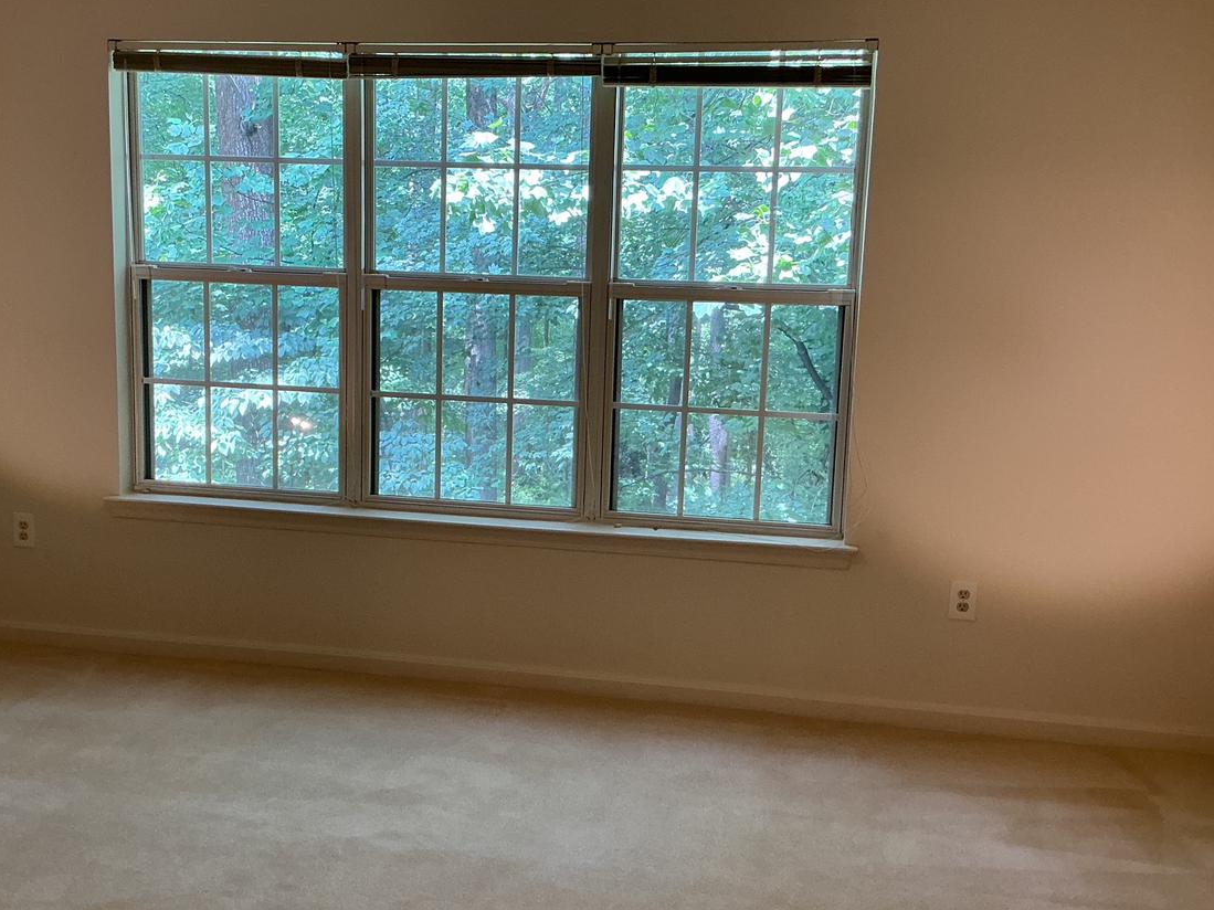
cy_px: 430
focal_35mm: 38
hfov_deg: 48.9
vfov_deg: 37.7
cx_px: 542
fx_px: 1333
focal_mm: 3
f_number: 1.8
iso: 80
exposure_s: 1/60
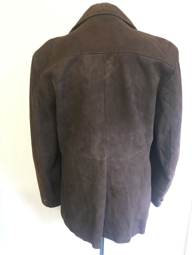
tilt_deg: -12.0
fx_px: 214
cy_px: 128
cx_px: 96
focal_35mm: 29
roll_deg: -1.7
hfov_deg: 48.2
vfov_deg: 61.7
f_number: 2.2
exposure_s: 1/33
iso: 200
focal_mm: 4.15
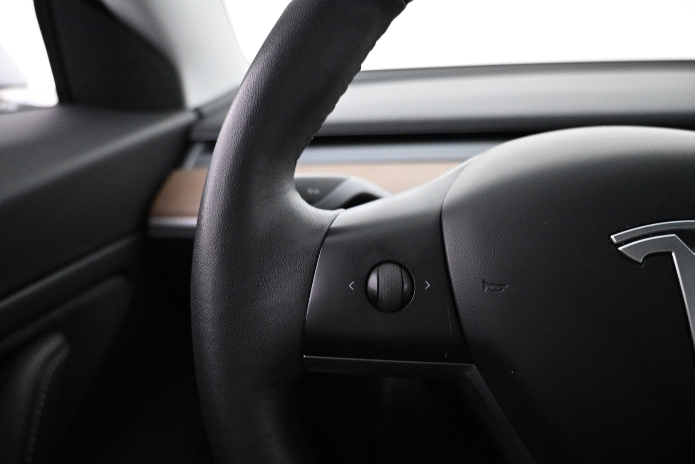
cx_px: 348
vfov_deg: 53.1
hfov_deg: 73.7
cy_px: 232
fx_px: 463
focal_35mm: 24
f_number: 3.5
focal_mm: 16
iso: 4000
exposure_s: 1/60
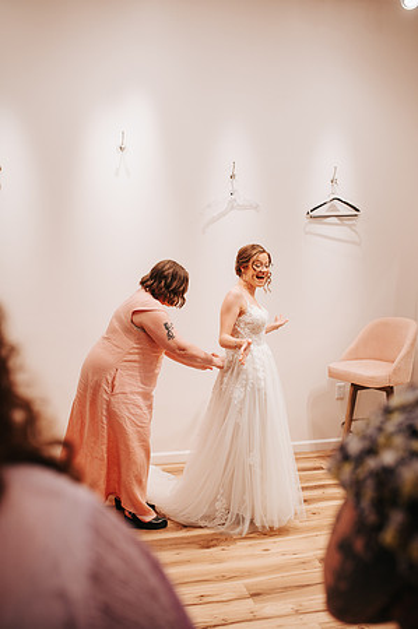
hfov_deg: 37.8
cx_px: 209
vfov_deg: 54.5
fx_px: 611
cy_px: 314
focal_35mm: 35
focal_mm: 35
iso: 500
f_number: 2.8
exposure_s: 1/320
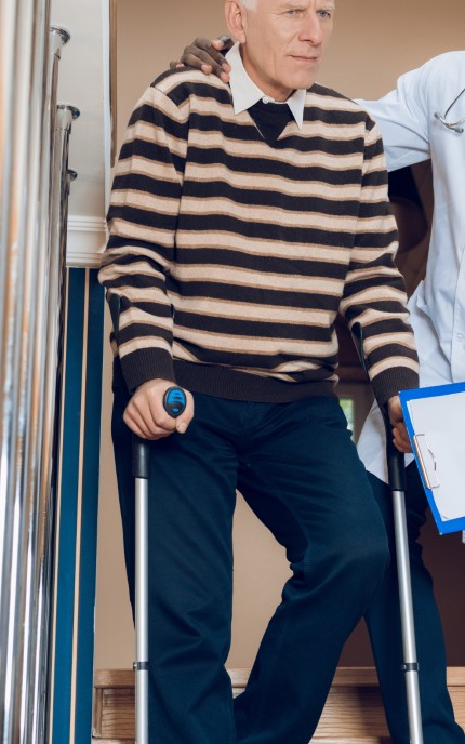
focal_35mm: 80
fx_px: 1622
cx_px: 365
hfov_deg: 16.2
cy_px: 396
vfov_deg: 25.8
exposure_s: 1/160
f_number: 4
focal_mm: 50
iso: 400
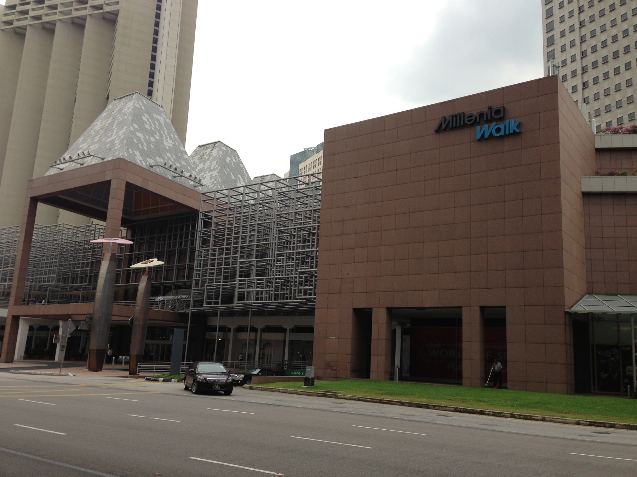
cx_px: 318
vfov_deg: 42.9
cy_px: 238
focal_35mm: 33
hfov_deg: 55.4
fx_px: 607
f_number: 2.4
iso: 50
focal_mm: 4.13
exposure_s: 1/645
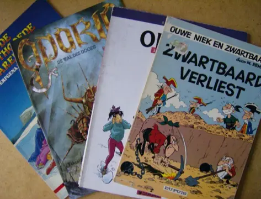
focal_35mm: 36
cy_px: 100
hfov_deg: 51.1
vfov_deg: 40.0
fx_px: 273
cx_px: 130
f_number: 2.8
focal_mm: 6
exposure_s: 1/20
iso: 200
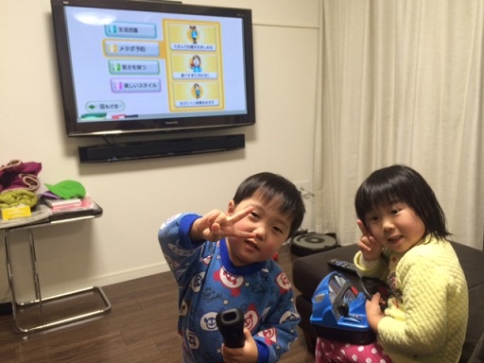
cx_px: 242
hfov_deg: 61.7
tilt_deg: -10.3
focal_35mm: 29
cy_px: 182
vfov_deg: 48.2
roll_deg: +2.4
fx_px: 405
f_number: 2.2
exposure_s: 1/30
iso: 125
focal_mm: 4.15
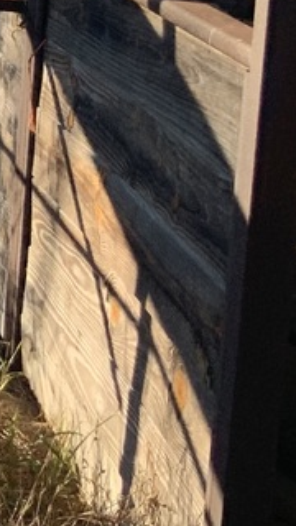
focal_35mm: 142
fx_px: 1981
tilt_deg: -4.9
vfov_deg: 14.5
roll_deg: -3.0
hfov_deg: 7.7
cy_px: -163
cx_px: -526
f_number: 1.8
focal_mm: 3
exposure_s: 1/1015
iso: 16
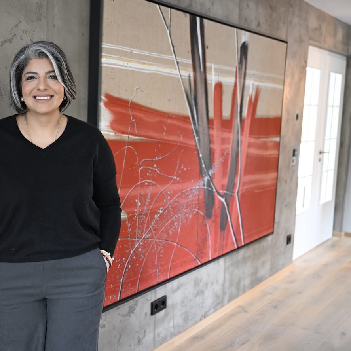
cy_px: 173
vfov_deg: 37.8
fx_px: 512
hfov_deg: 37.3
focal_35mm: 45
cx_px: 106
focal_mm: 34.5
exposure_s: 1/30
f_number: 2.8
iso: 3200
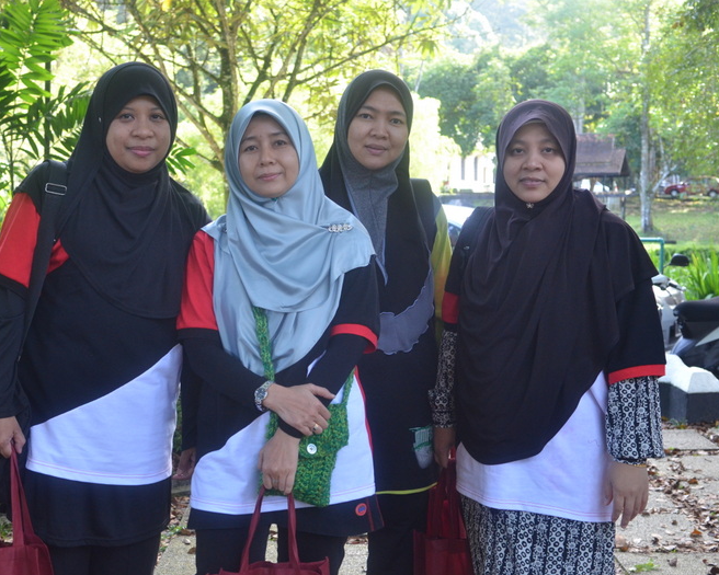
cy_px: 286
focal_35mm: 48
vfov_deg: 31.5
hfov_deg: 38.6
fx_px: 1022
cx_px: 295
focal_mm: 28
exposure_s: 1/125
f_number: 4.5
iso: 1000
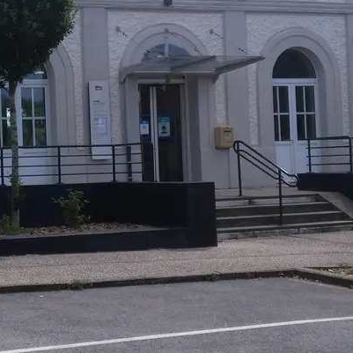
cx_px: 5
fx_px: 911
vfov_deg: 21.9
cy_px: 145
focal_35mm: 79
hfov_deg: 21.2
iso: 100
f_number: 2
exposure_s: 1/1012
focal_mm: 2.96
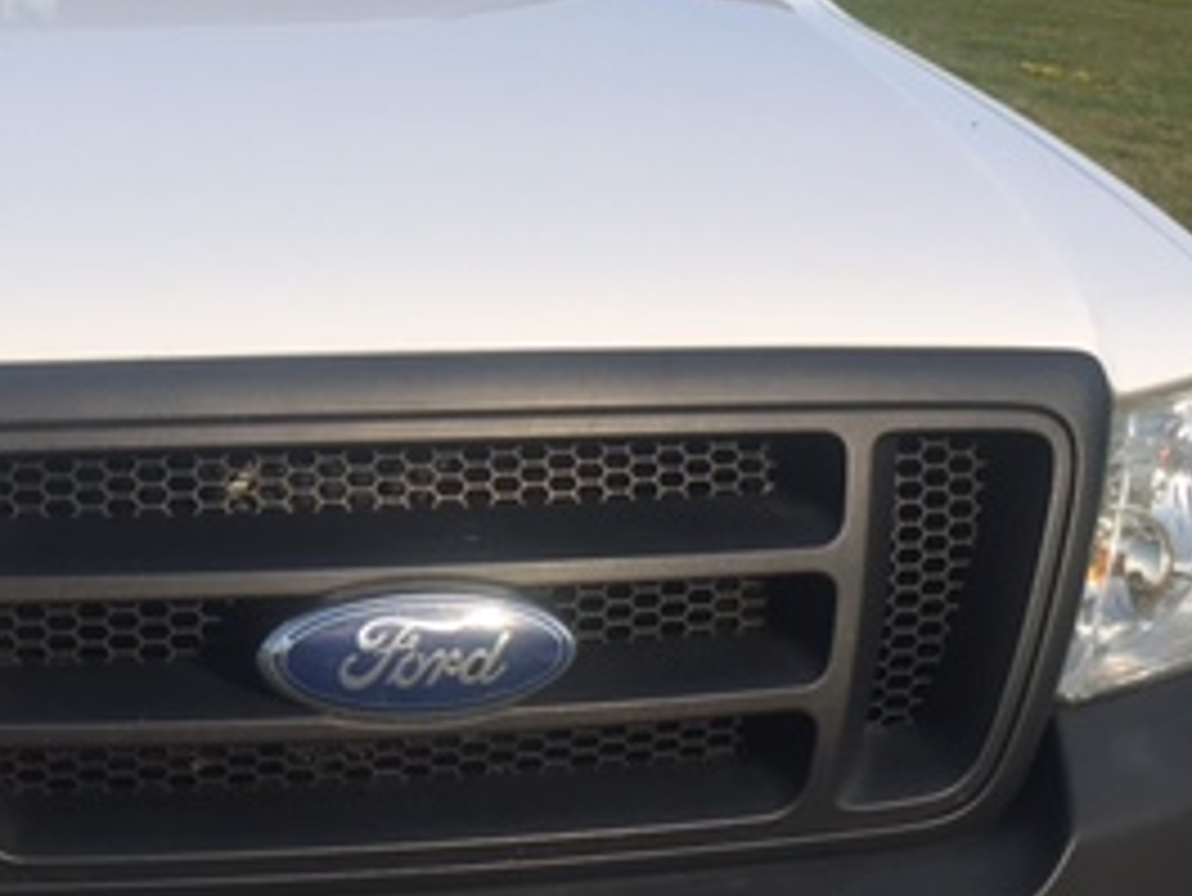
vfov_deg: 21.0
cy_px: 450
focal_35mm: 70
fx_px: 2412
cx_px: 144
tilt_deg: -15.6
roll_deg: -1.6
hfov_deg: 26.9
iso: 25
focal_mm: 4.15
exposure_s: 1/927
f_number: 2.2
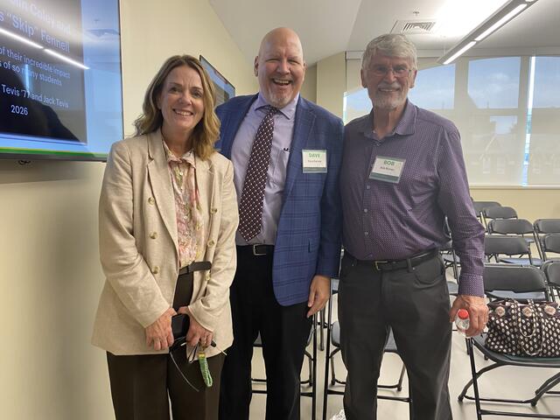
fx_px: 421
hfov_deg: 67.3
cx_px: 280
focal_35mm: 26
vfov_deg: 53.1
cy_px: 210
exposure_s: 1/60
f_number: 1.8
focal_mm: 4.25
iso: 100
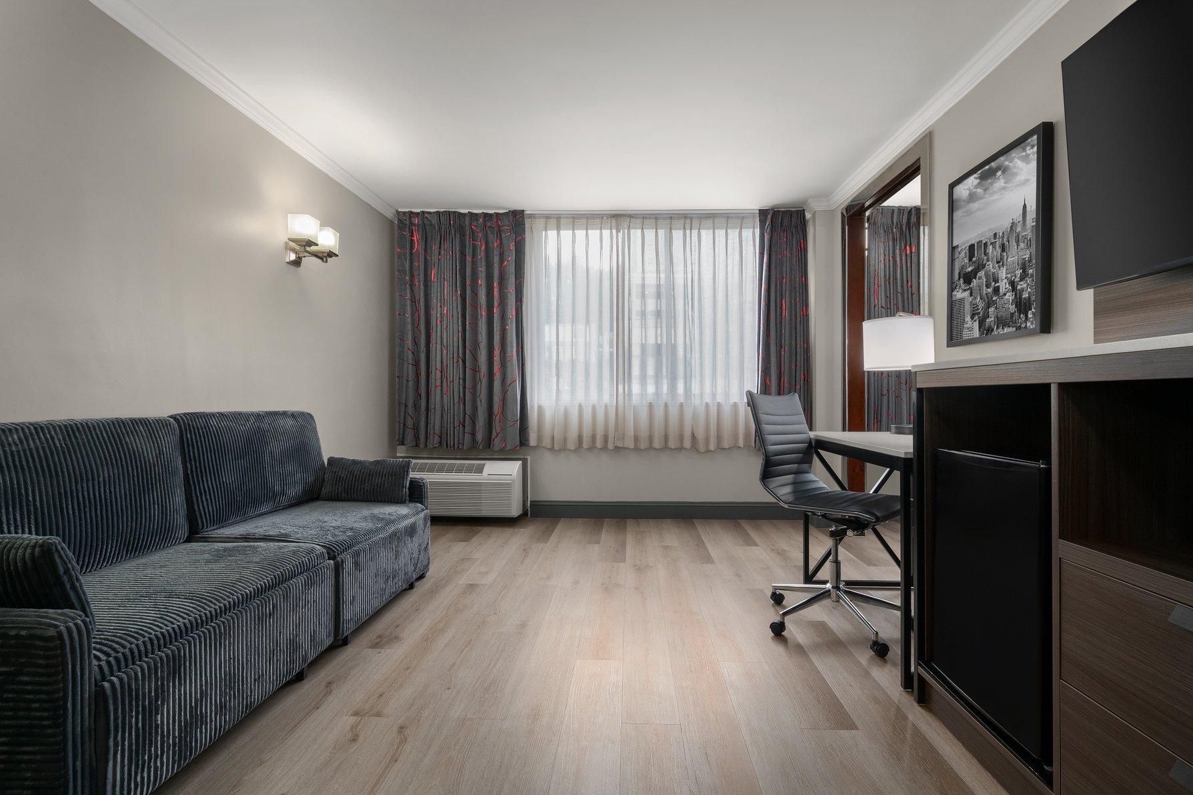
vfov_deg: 73.7
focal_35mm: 16
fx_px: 530
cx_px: 596
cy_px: 398
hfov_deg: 96.7
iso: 2000
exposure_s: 1/200
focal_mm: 16
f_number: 11
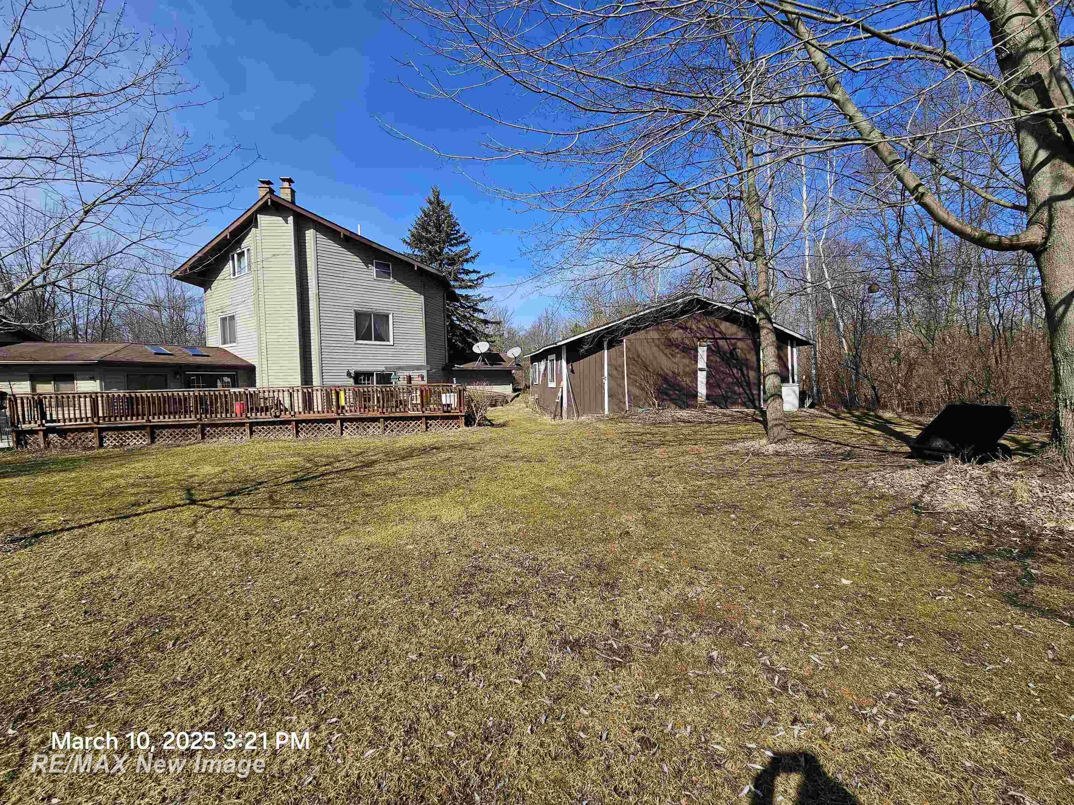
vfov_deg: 89.9
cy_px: 402
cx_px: 537
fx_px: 403
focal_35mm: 13
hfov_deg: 106.2
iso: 50
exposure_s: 1/2128
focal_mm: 2.2
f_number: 2.2
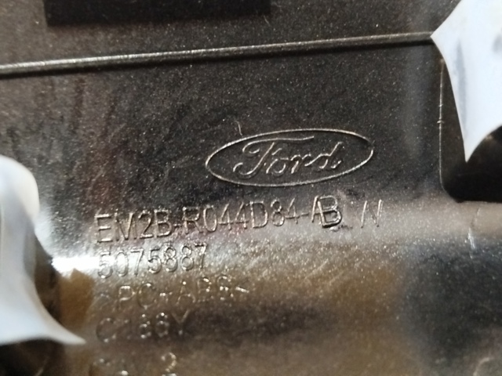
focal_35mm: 48
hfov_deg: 39.7
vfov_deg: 30.3
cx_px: 251
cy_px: 188
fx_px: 696
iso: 1000
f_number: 1.7
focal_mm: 5.31
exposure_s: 1/17
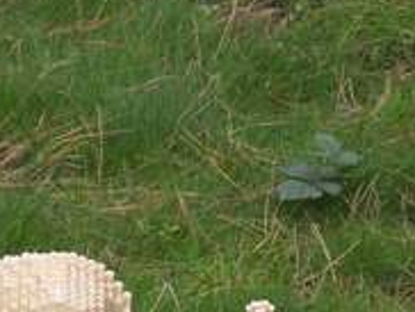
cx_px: -57
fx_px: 4802
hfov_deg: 4.9
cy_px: 312
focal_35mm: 400
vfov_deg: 3.7
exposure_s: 1/90
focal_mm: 24
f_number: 4.8
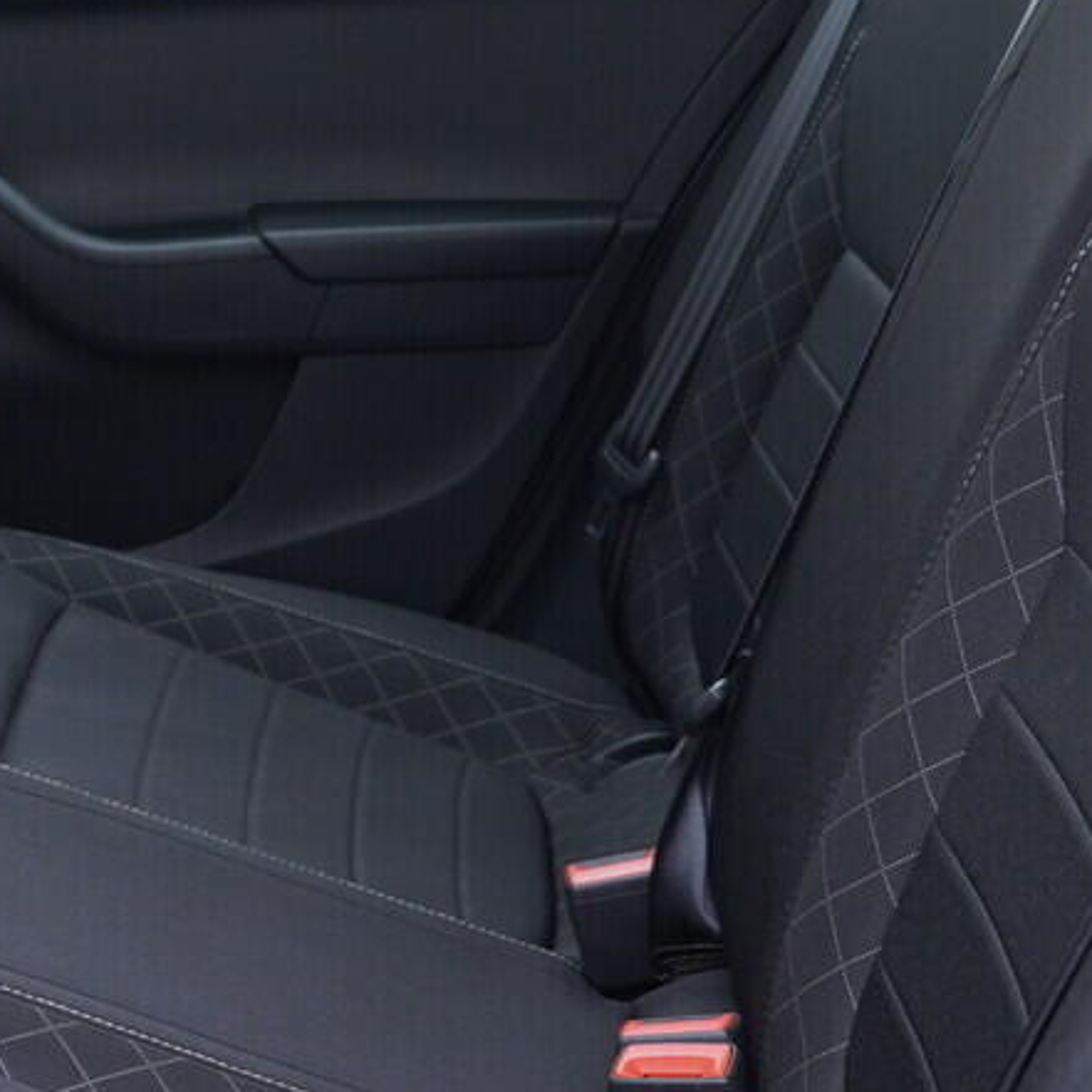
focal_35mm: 100
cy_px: 381
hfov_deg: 16.9
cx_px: -69
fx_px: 3569
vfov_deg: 17.4
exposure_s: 1/40
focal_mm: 24
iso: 320
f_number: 2.8
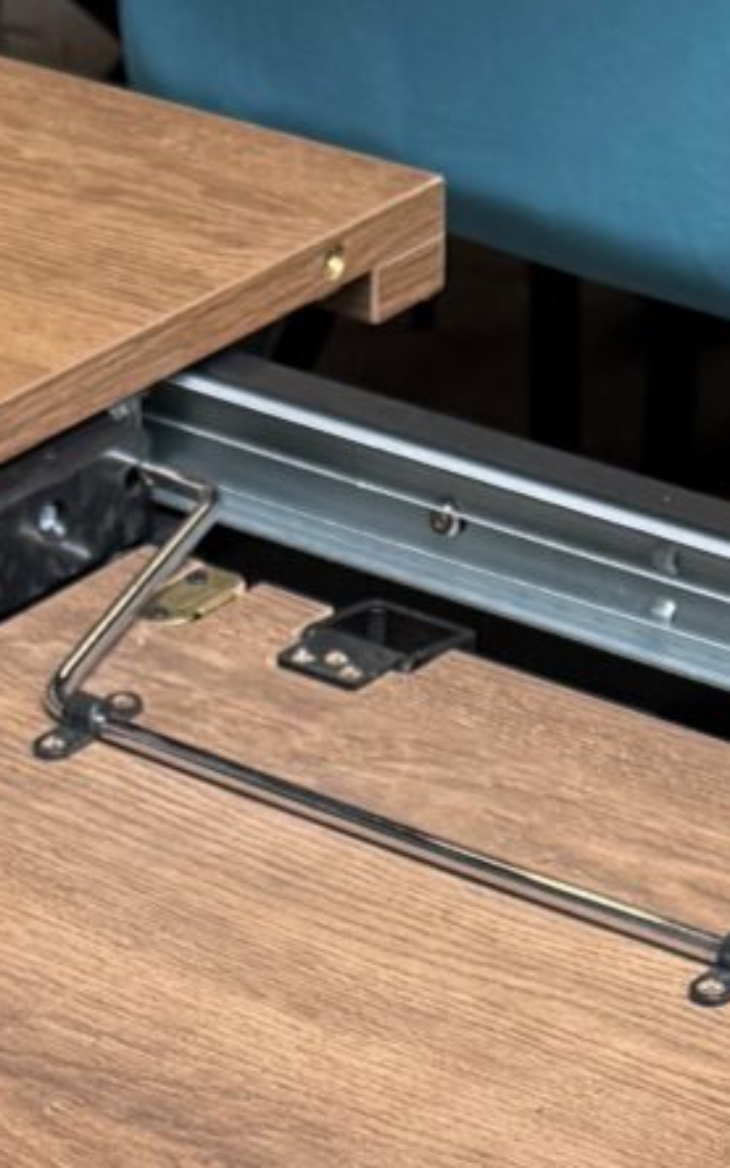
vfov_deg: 13.0
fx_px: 4678
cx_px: 261
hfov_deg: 8.9
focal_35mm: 147
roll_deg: +2.2
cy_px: 2062
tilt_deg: -41.5
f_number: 1.78
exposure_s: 1/100
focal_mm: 6.76
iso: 64
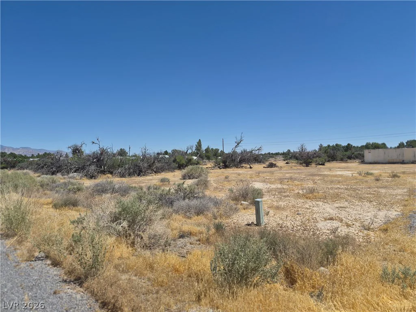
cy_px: 156
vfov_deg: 58.9
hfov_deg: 73.9
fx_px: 276
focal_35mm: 23
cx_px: 208
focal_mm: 5.4
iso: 64
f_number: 1.8
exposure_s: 1/7696
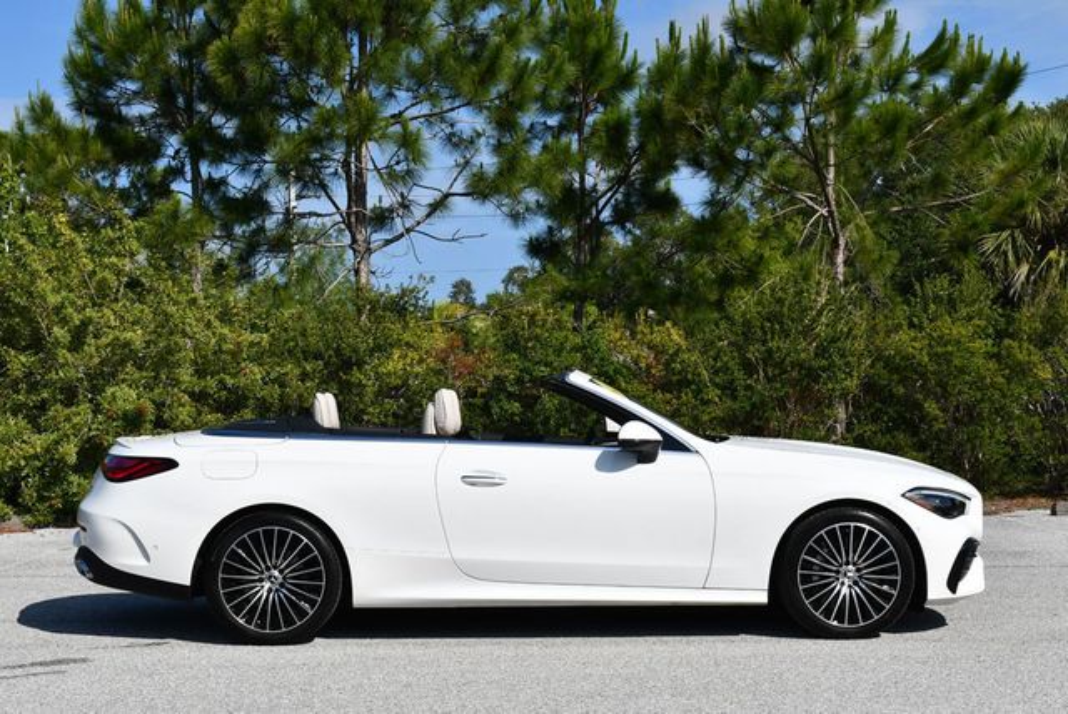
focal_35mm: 60
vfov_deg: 22.7
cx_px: 534
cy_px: 357
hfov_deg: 33.4
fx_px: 1782
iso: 100
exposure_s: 1/320
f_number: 9
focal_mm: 30
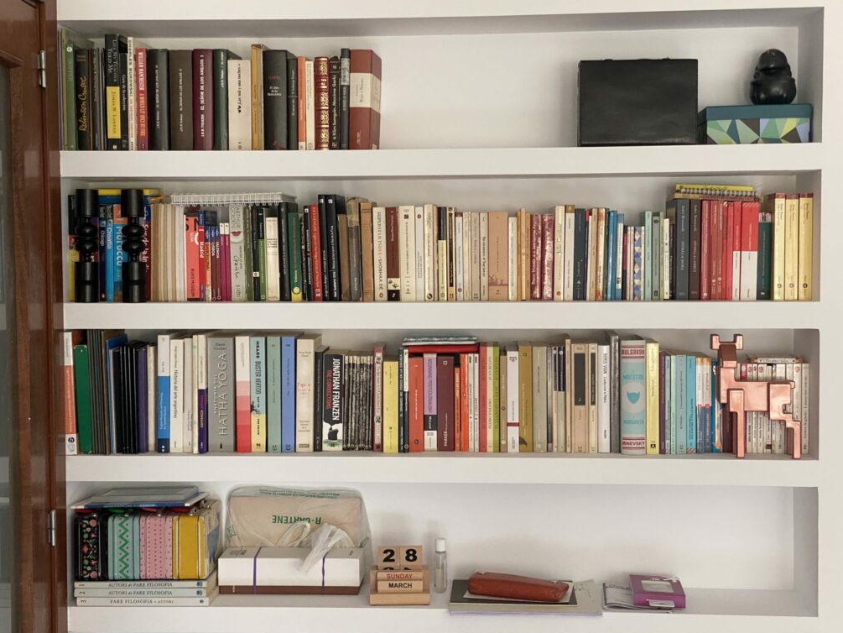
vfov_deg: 27.5
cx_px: 414
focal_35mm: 53
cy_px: 316
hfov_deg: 36.2
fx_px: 1291
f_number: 2
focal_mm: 6
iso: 200
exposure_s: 1/60
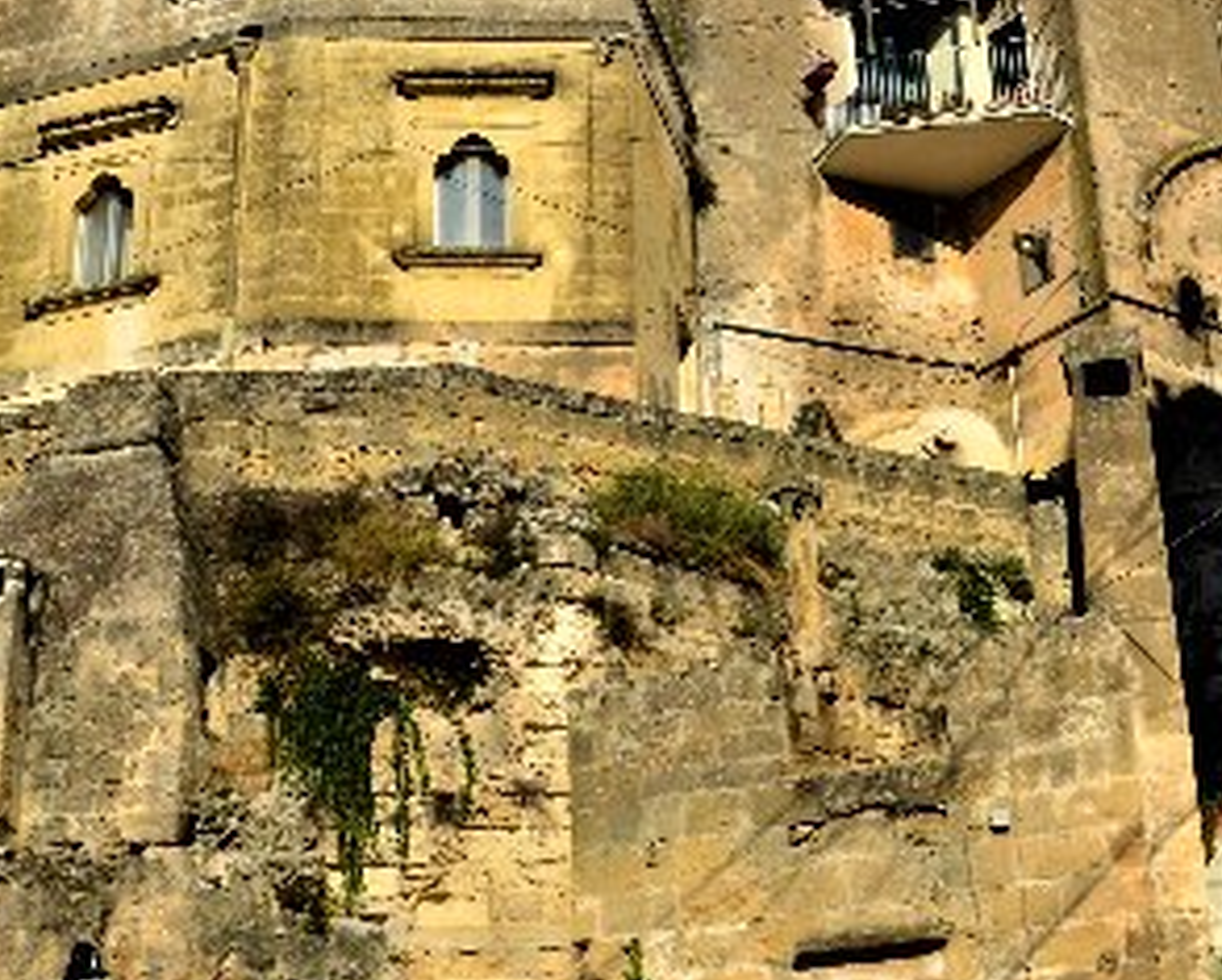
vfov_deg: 21.9
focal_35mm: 69
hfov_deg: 27.3
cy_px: 209
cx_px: 826
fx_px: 2498
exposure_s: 1/125
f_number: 11
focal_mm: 18
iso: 100
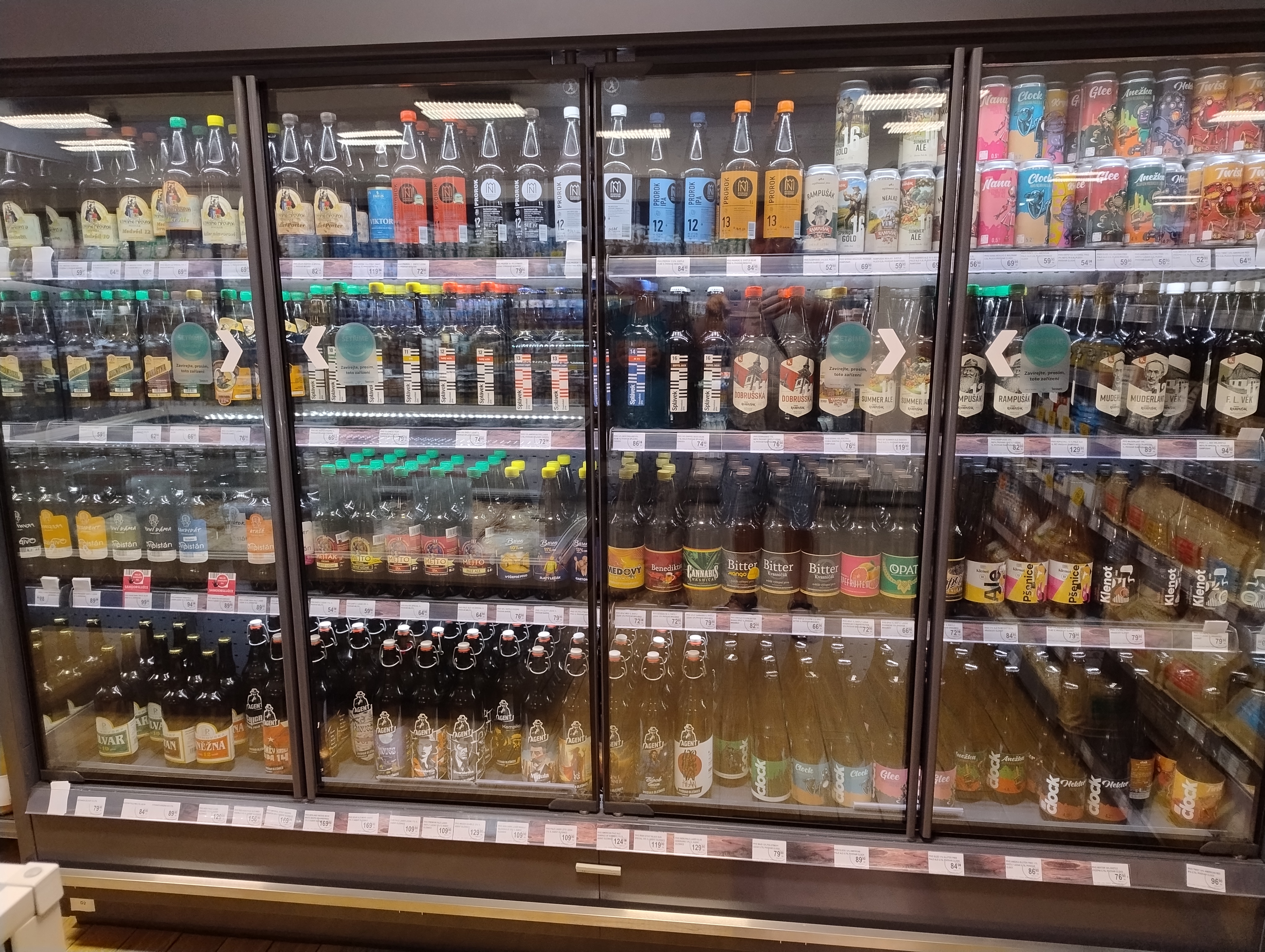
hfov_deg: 71.5
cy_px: 476
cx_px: 632
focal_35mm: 24
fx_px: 878
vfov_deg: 56.9
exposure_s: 1/100
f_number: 1.8
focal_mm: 5.56
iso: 472
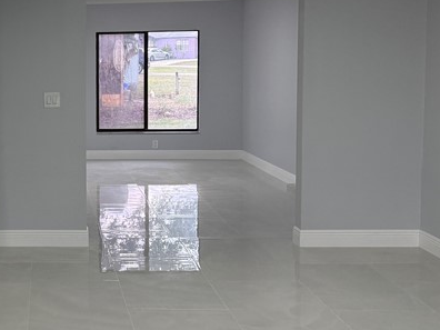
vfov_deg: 23.5
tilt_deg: -3.8
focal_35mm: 62
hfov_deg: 29.3
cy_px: 110
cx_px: 7
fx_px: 788
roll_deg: +0.9
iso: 200
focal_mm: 6.76
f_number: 1.78
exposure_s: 1/234
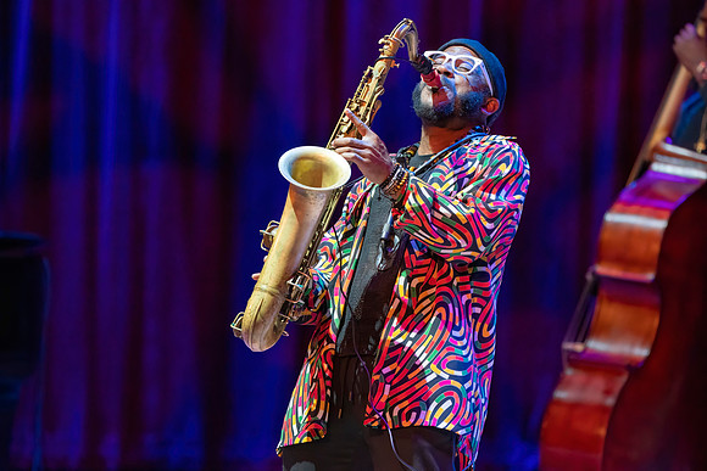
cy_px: 228
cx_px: 342
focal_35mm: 340
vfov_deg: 4.0
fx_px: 6685
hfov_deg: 6.1
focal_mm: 330
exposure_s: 1/320
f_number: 5.6
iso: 6400
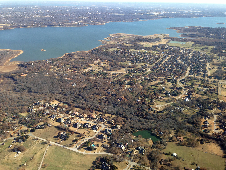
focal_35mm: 33
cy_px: 85
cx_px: 113
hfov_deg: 55.4
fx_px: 215
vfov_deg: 42.9
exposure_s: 1/602
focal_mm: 4.12
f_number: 2.4
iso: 50
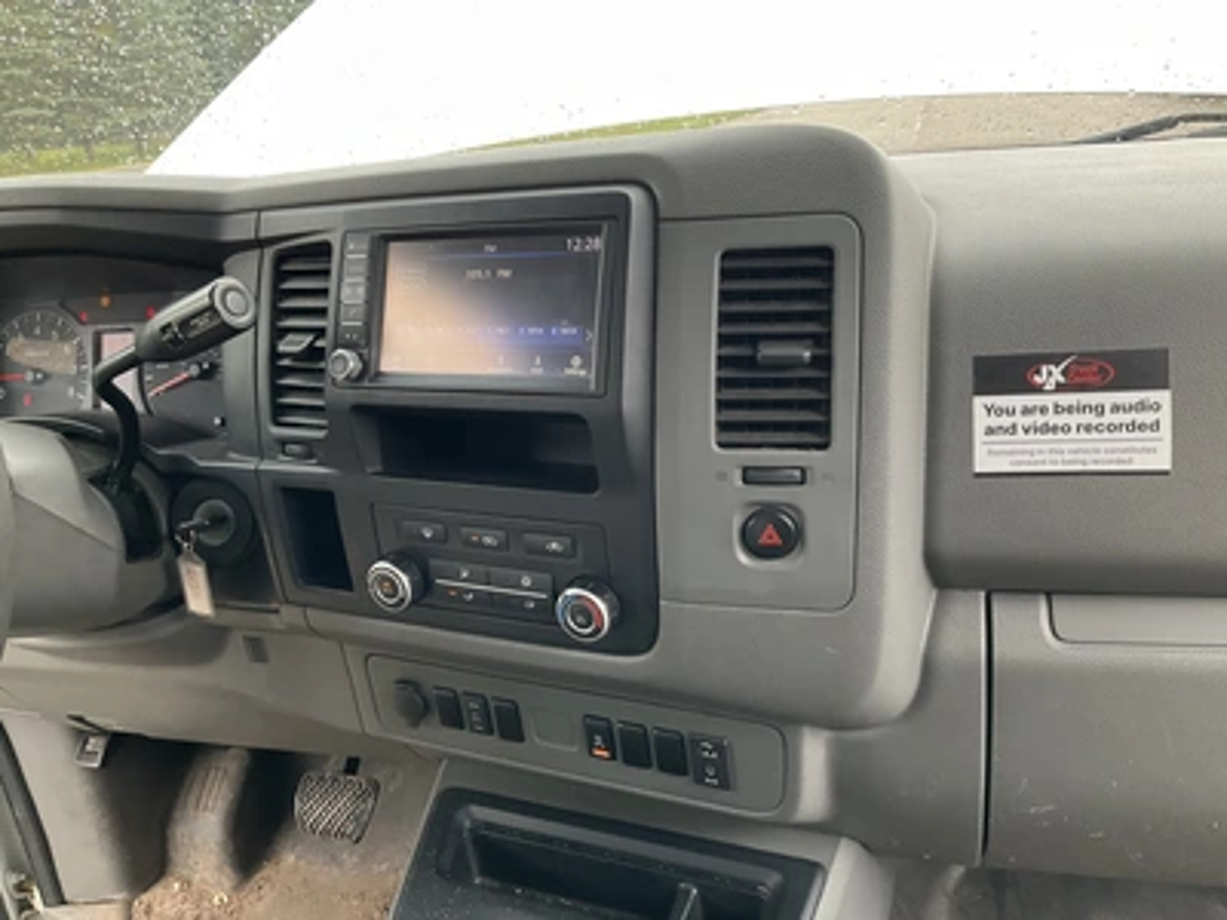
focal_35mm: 29
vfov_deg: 48.2
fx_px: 1028
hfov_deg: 61.7
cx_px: 614
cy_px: 460
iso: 40
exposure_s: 1/122
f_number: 1.8
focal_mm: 3
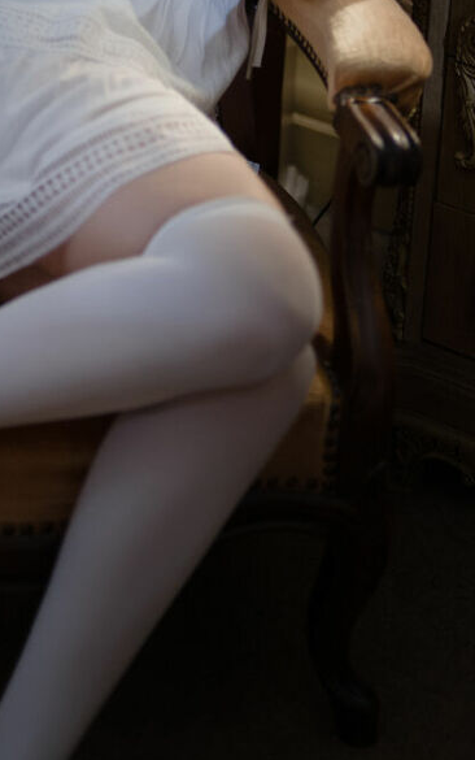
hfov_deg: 13.6
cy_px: 51
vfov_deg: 21.1
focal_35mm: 96
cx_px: 201
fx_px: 1987
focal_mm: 35
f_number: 1.4
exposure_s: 1/40
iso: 320
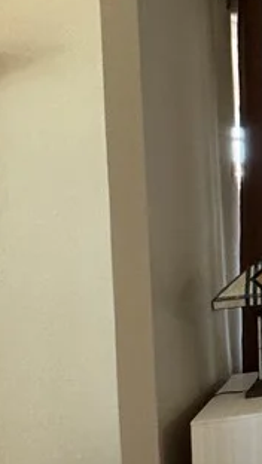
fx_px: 616
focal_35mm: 50
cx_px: 671
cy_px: 204
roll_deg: +2.2
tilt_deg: -1.8
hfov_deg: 13.9
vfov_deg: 41.2
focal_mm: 2.22
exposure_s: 1/60
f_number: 2.2
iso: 400
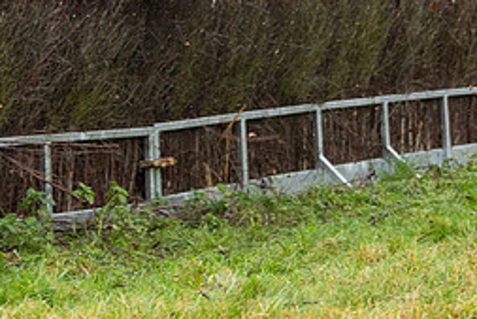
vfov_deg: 7.3
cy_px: -72
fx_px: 2479
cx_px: 306
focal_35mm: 187
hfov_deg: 11.0
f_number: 4
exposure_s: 1/1250
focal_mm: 70
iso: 800
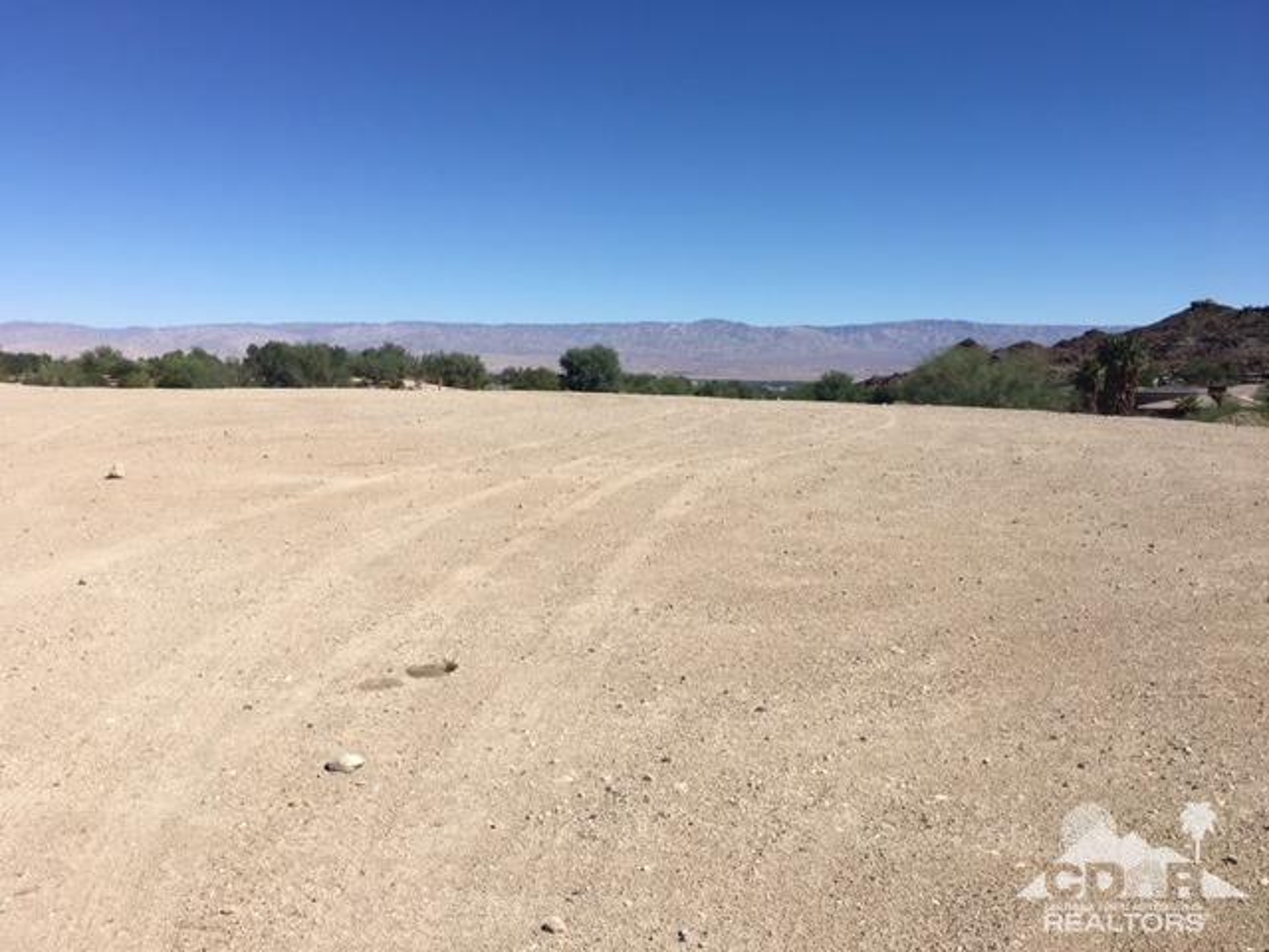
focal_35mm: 29
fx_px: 1063
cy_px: 476
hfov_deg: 61.7
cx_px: 634
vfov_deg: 48.2
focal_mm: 4.15
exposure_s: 1/2849
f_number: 2.2
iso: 25
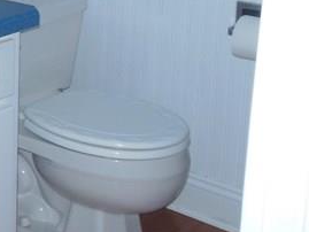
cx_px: -270
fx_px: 848
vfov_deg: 15.4
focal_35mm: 95
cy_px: 15
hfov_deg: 16.7
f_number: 3.2
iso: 200
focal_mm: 4.5
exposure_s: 1/25
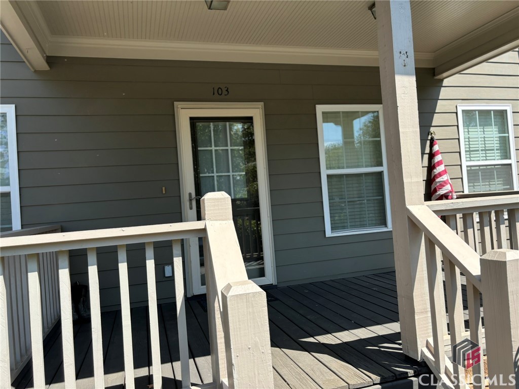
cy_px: 194
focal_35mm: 26
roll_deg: +3.7
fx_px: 390
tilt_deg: +1.8
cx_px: 260
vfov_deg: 53.1
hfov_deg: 67.3
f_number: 1.6
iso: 50
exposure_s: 1/1311
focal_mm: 5.96
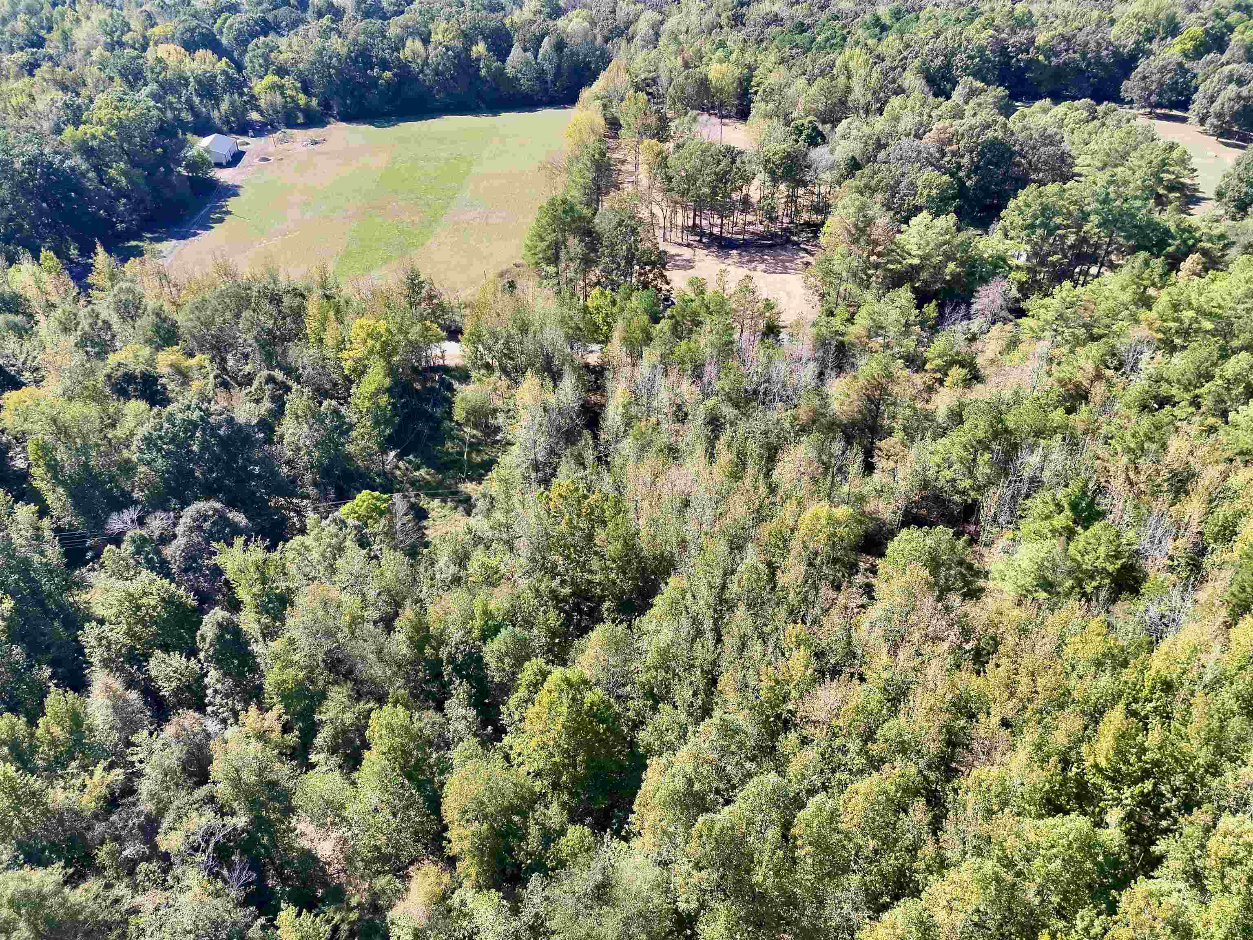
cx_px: 626
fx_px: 869
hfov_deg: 71.6
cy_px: 470
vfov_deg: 56.8
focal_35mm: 24
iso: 160
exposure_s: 1/1600
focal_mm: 6.72
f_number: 1.7
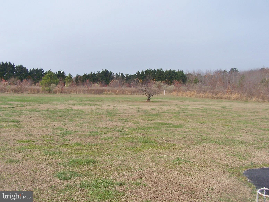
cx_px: 134
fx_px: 295
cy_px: 101
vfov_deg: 37.7
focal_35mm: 38
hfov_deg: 49.0
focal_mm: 6.3
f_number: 4
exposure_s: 1/640
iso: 80
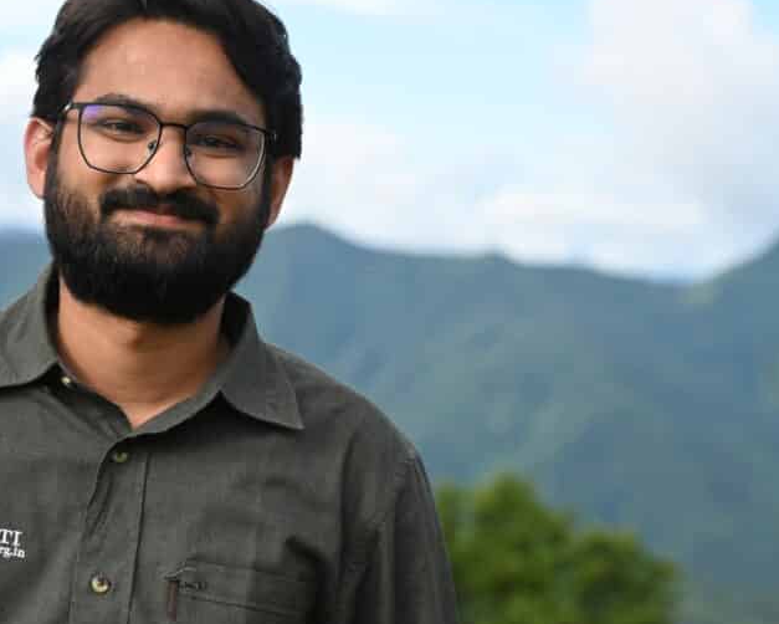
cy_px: 289
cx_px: 296
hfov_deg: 19.5
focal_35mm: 98
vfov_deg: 15.7
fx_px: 2260
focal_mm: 64
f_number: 4
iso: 640
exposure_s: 1/2000
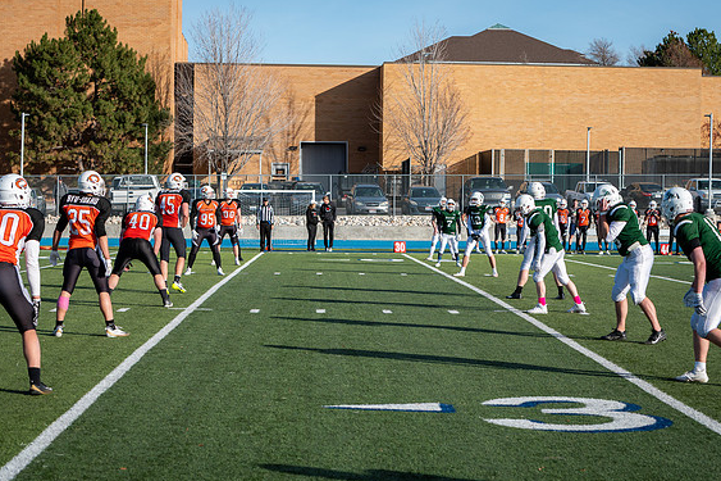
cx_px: 390
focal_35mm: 79
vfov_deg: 17.3
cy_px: 219
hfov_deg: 25.7
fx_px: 1582
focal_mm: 70
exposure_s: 1/2500
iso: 320
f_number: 5
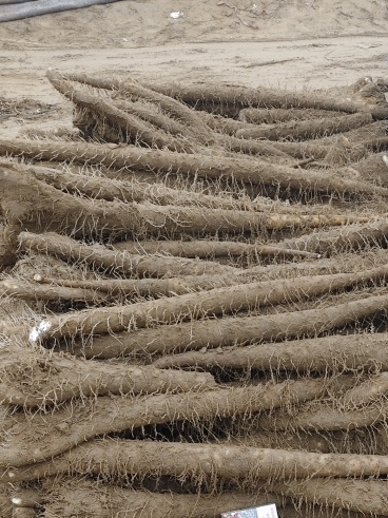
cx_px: 409
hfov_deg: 27.1
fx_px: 748
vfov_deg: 34.1
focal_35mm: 50
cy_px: 542
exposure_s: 1/100
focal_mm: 5.56
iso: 53
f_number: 1.88
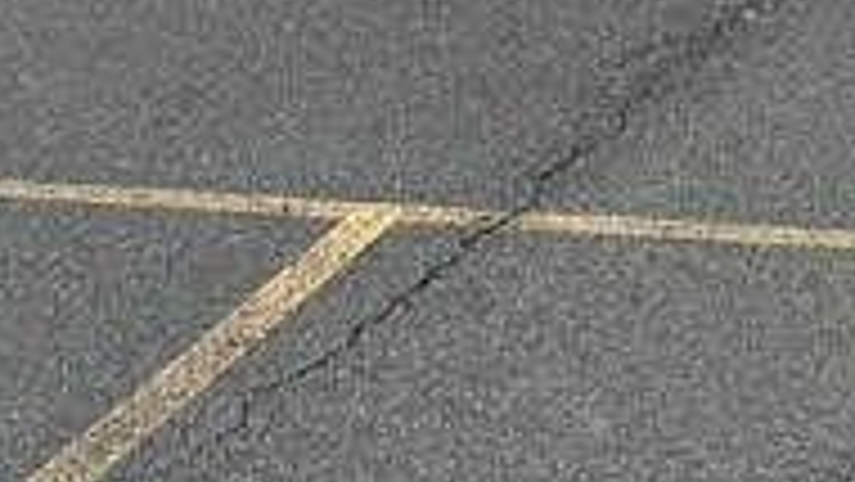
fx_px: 3198
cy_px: -833
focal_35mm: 141
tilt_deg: +7.4
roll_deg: -0.4
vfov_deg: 7.7
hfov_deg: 15.2
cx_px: 594
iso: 80
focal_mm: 6.76
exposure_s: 1/4673
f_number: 1.78
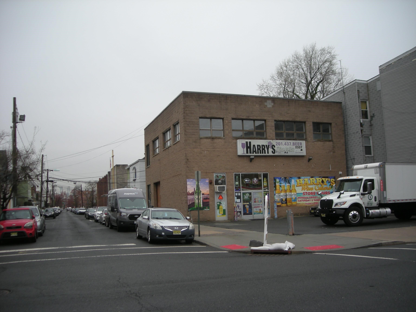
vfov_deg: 40.7
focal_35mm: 35
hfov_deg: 52.6
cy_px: 156
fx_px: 421
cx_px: 208
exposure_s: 1/203
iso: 50
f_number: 2.8
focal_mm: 5.7
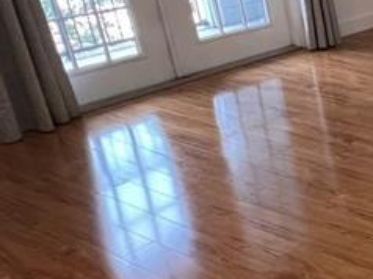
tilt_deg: -20.7
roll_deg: +1.0
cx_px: 627
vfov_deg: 25.9
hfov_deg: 23.3
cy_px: 94
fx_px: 603
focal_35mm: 56
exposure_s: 1/60
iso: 250
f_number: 1.8
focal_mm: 1.57
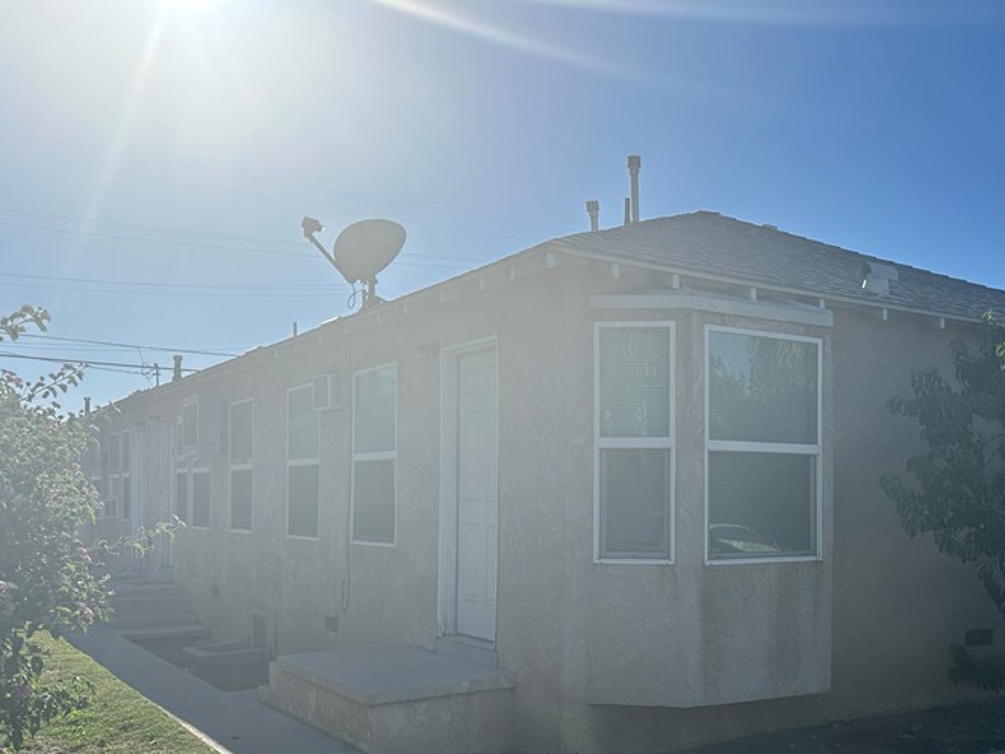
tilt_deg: -0.2
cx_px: 710
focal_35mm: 37
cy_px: 506
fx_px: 1074
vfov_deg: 38.2
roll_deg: -0.8
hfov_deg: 48.8
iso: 80
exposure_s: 1/8197
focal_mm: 6.86
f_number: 1.78
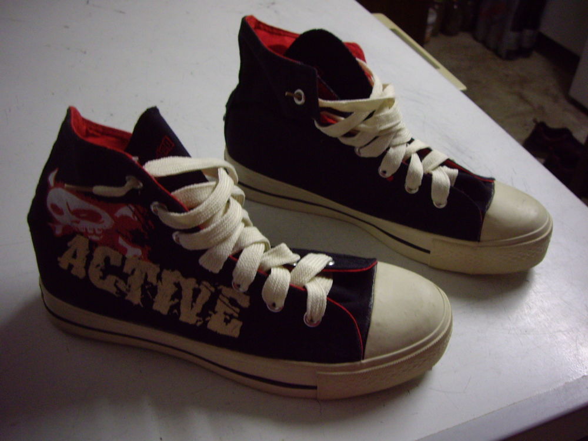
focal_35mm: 38
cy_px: 220
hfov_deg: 49.0
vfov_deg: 37.7
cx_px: 294
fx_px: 645
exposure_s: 1/10
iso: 200
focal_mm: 6.2
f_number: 2.7
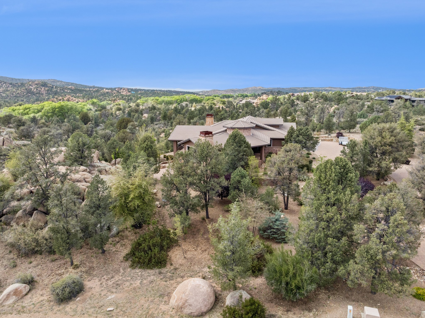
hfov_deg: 71.6
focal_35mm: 24
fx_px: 294
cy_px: 159
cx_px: 212
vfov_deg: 56.8
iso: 200
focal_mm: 12.3
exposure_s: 1/640
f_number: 7.1
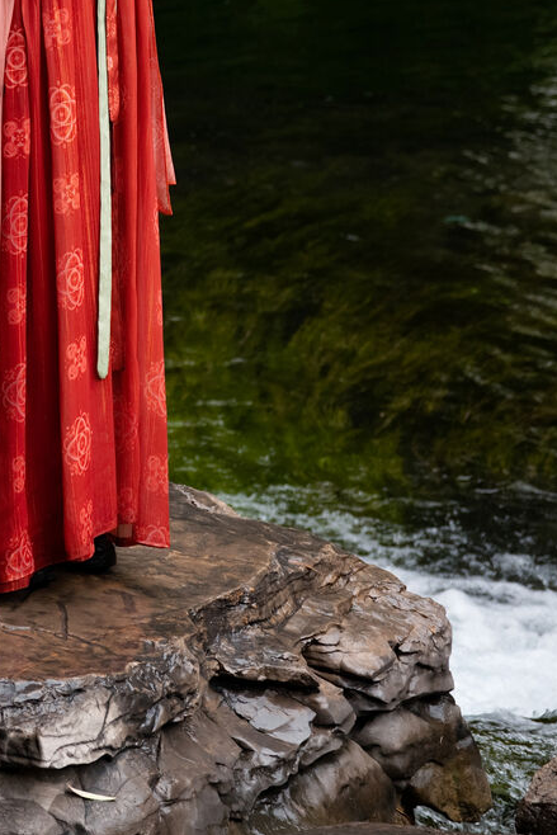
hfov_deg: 7.4
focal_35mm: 183
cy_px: -193
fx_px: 4245
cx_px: -118
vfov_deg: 11.0
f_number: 4
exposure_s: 1/160
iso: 500
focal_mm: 67
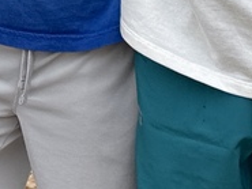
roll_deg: +1.9
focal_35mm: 265
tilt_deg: -7.7
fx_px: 1930
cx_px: -154
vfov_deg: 5.5
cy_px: -230
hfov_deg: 7.3
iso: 64
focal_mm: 6.76
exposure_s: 1/1923
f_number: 1.78
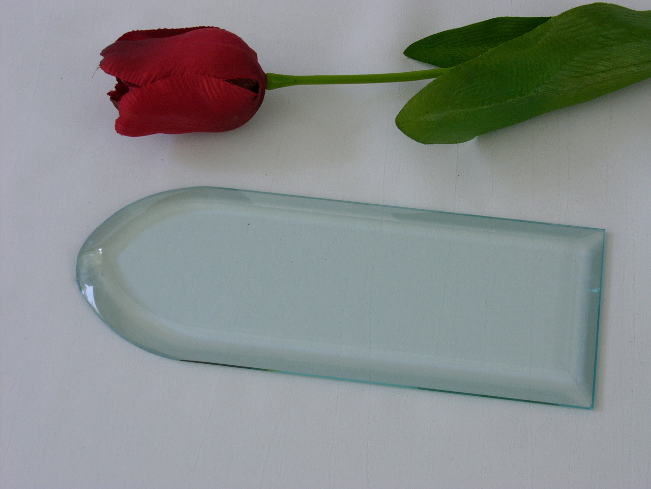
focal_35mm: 90
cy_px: 244
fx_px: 1693
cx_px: 326
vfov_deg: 16.4
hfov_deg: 21.8
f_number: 7.1
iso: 100
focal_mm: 22.5
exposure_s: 1/6
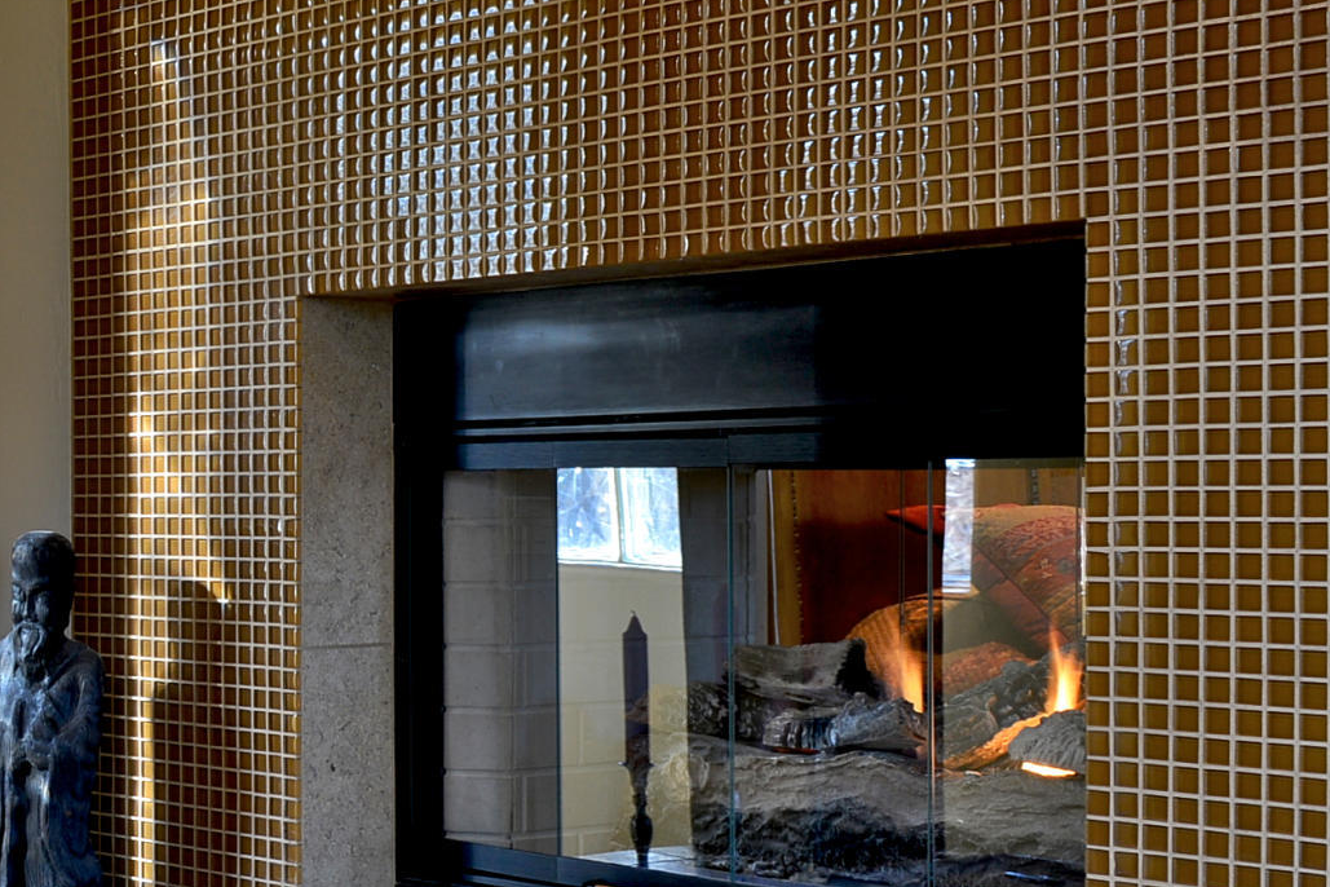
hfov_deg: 25.4
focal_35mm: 70
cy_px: 540
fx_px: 2586
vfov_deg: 19.4
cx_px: -339
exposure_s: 1/2.5
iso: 160
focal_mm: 24
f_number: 13
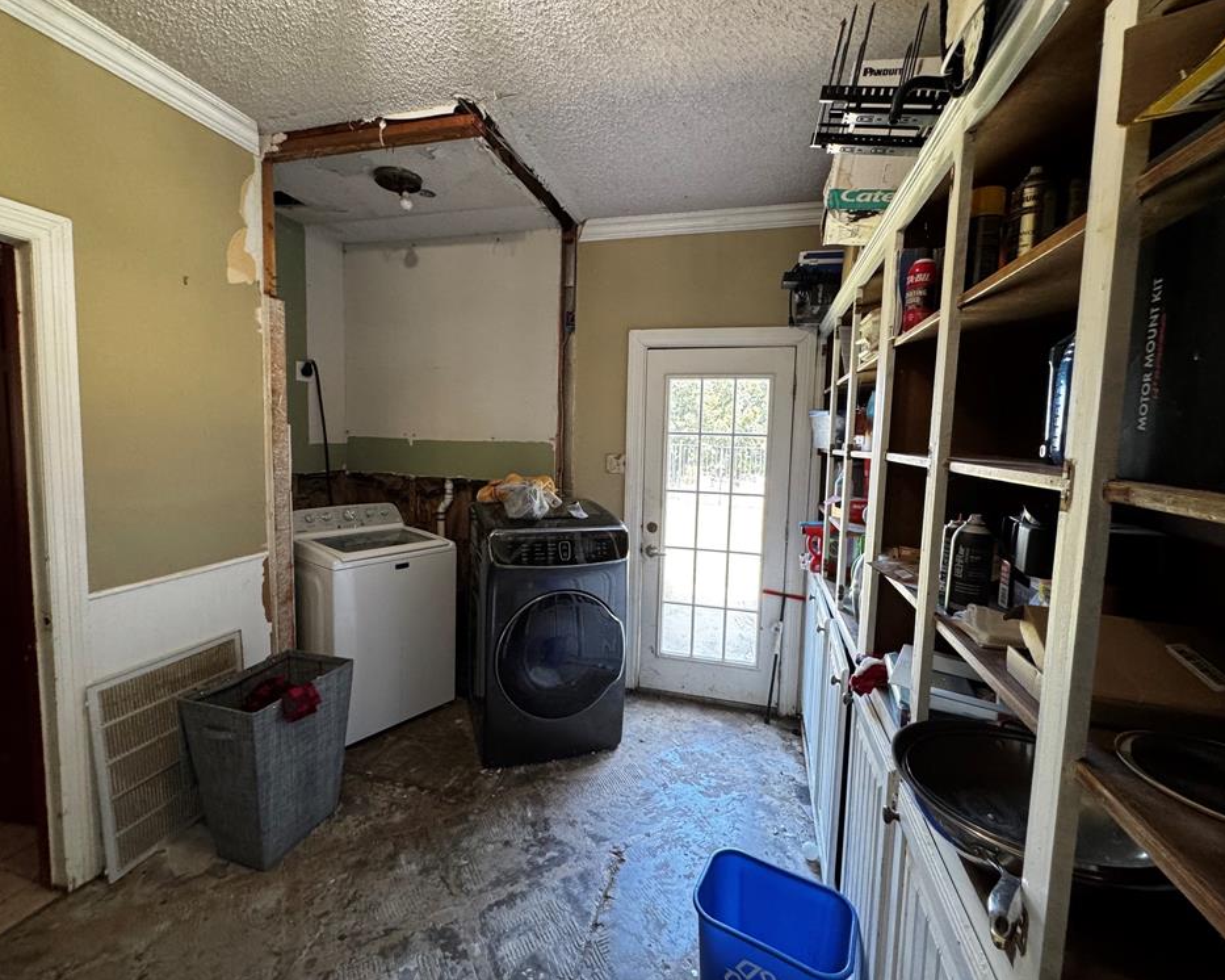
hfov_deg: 96.8
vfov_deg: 84.0
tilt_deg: -5.4
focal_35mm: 15
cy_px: 479
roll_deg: -2.1
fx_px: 544
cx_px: 599
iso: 320
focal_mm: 2.22
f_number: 2.2
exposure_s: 1/120
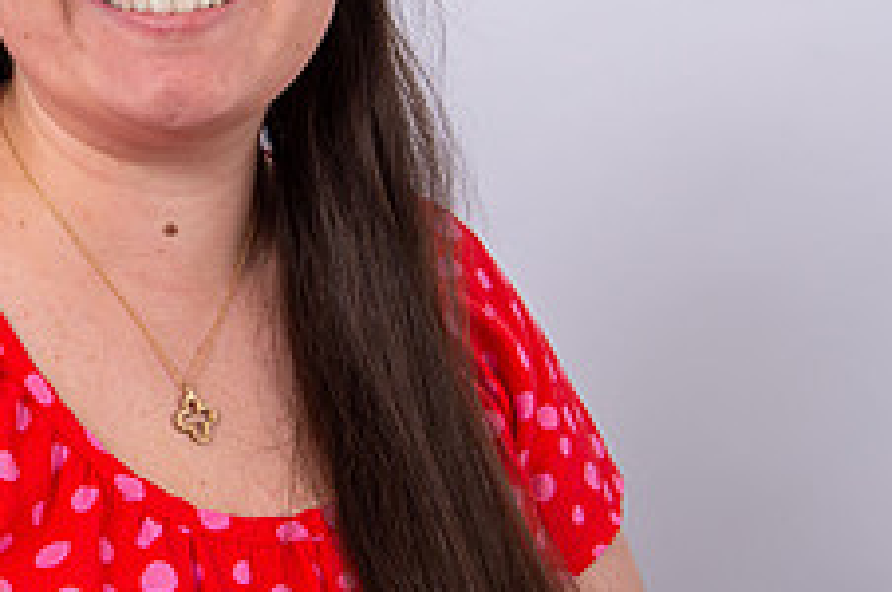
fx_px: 2796
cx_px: 0
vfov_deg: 12.1
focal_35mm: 113
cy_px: 142
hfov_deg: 17.7
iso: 100
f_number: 9
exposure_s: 1/250
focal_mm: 44
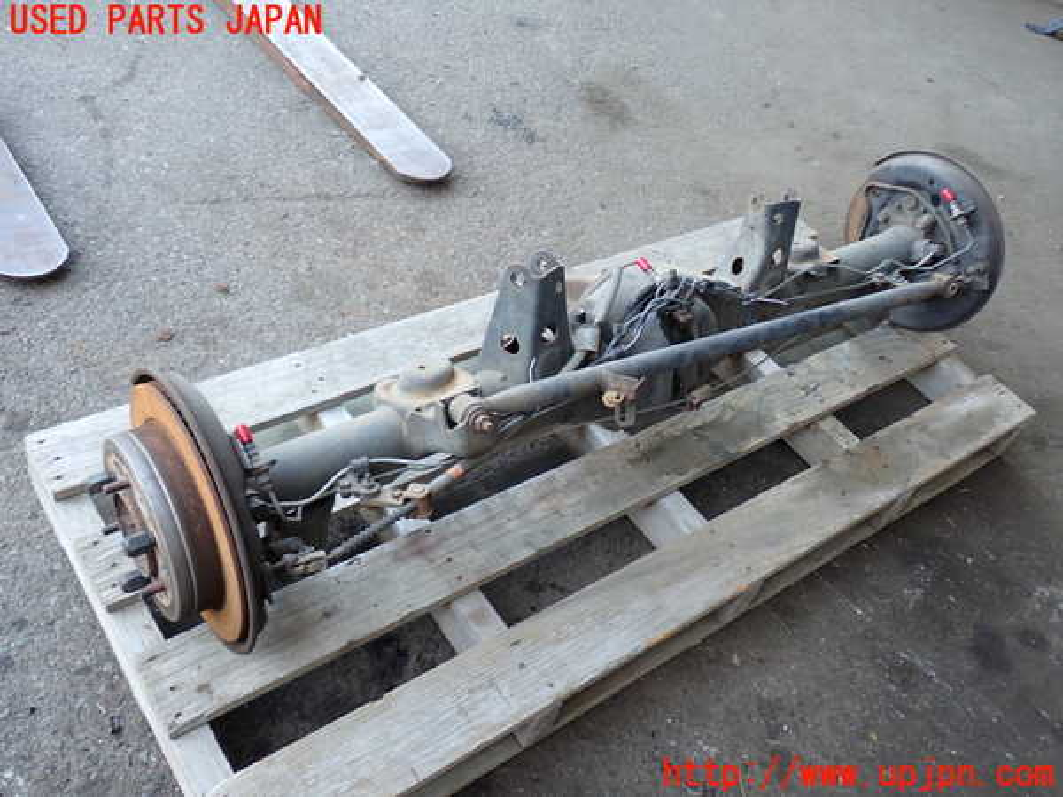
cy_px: 398
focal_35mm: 32
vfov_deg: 44.2
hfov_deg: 56.8
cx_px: 532
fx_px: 983
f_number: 2.4
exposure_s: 1/60
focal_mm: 5.79
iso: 160
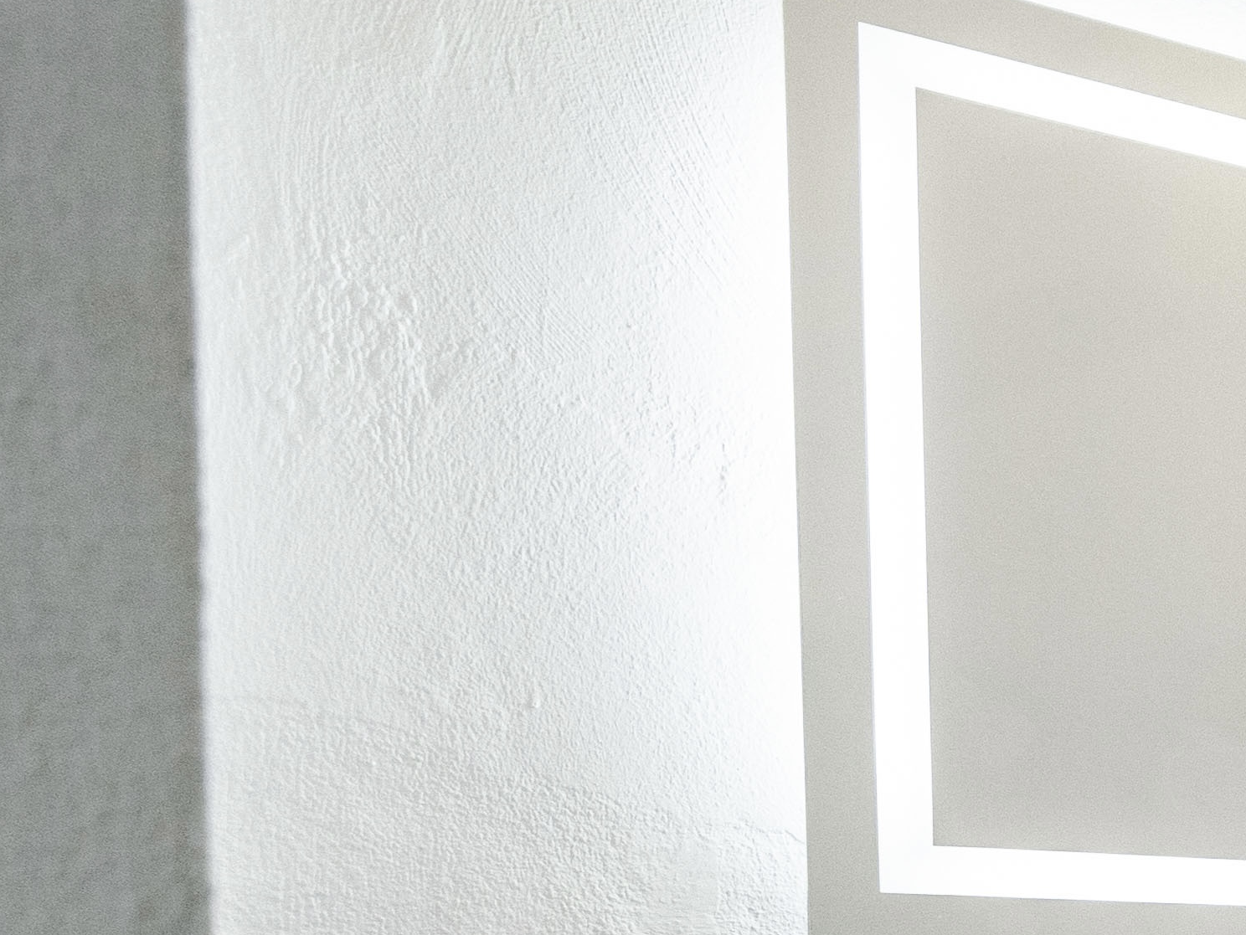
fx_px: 2376
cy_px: 1215
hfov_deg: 20.1
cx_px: 2304
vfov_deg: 20.4
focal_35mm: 66
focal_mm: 8
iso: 640
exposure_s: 1/160
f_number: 4
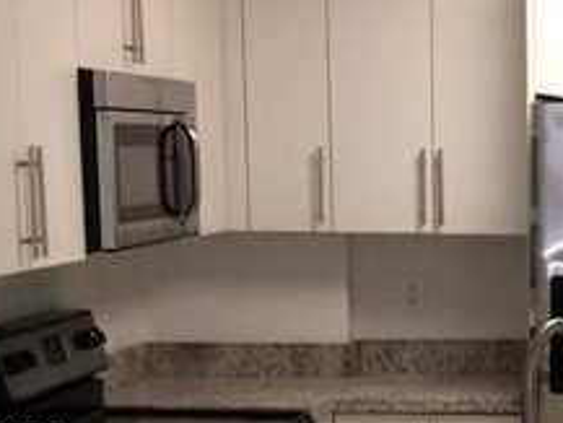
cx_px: 672
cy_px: 444
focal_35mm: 107
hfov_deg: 17.5
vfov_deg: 13.6
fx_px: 1741
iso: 64
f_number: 2.2
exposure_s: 1/30
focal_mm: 4.15
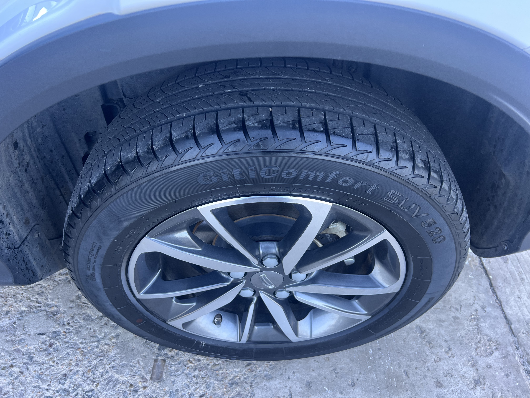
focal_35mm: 26
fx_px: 398
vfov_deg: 53.1
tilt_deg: -49.6
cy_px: 199
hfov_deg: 67.3
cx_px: 265
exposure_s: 1/121
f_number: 1.5
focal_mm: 5.7
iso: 80
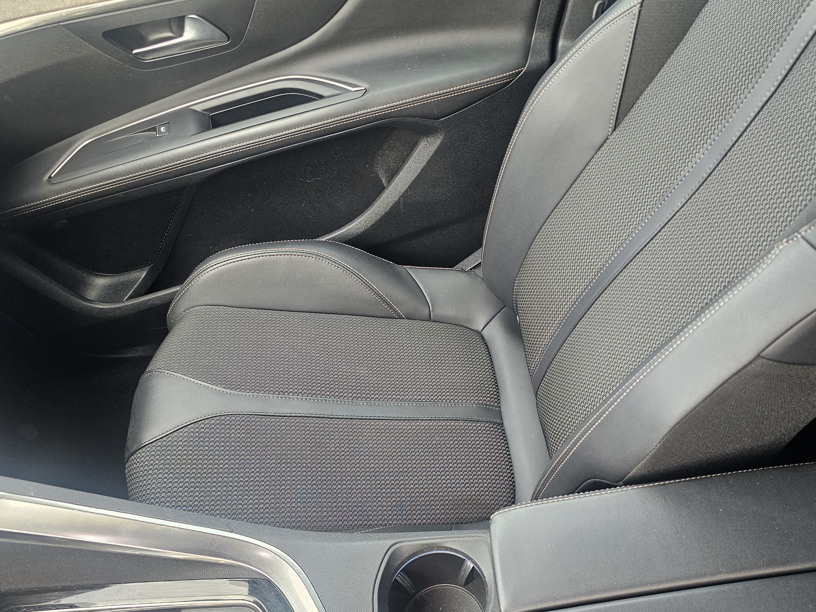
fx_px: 754
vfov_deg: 44.0
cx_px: 472
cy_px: 359
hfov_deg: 56.6
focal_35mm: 32
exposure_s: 1/120
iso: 200
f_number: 1.7
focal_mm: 6.3
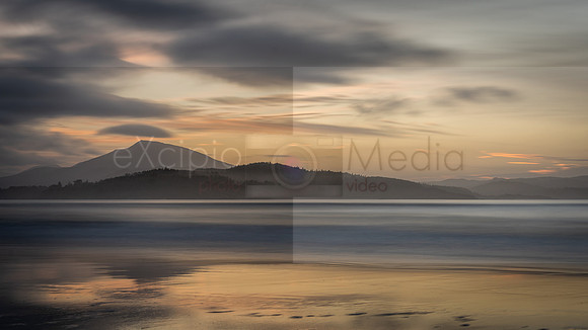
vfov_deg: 16.4
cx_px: 294
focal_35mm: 74
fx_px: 1147
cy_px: 152
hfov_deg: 28.8
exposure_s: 25
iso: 100
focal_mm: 70
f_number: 8
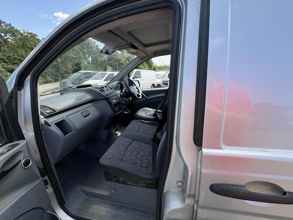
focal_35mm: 14
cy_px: 110
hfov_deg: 102.1
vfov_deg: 85.7
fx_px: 119
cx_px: 146
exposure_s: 1/368
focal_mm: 2.22
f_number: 2.2
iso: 50
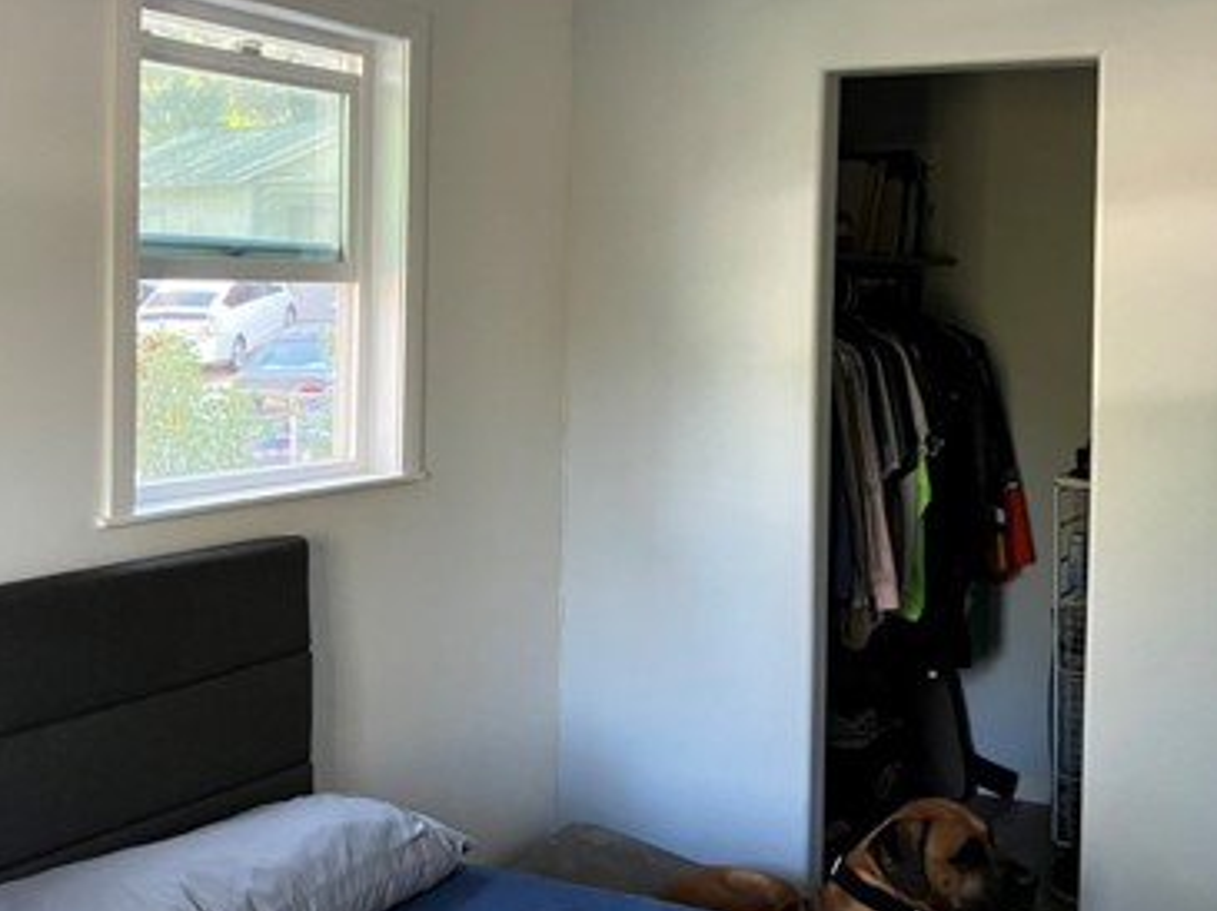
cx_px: 572
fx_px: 1722
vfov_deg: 29.5
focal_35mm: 49
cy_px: 342
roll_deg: -0.7
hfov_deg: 38.9
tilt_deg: -1.9
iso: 160
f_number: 1.8
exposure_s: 1/60
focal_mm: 3.99
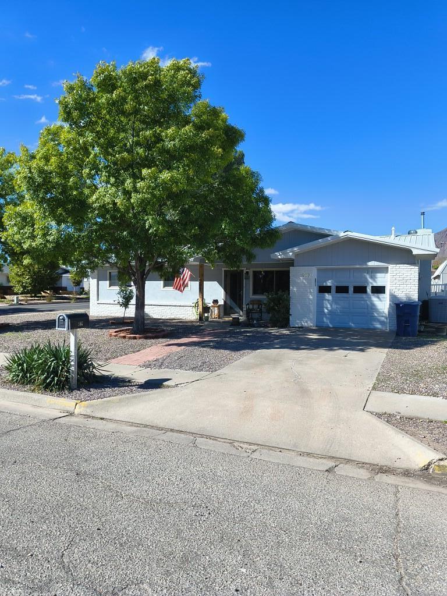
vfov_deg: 69.4
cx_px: 224
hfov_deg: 54.9
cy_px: 298
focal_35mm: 25
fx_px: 430
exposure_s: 1/959
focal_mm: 4.68
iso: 100
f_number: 1.7
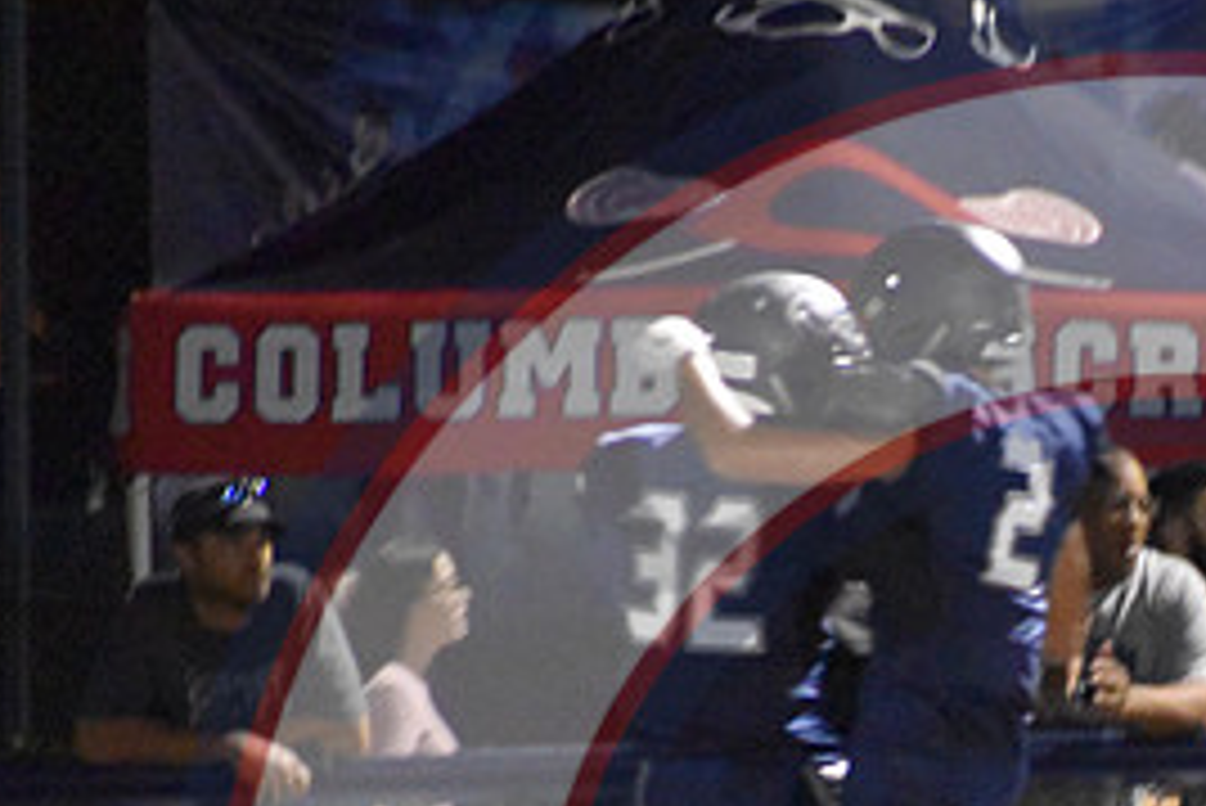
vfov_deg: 1.6
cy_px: 862
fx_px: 29428
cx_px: 1161
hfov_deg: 2.3
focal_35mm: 878
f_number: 6
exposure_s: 1/100
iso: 12800
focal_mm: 270
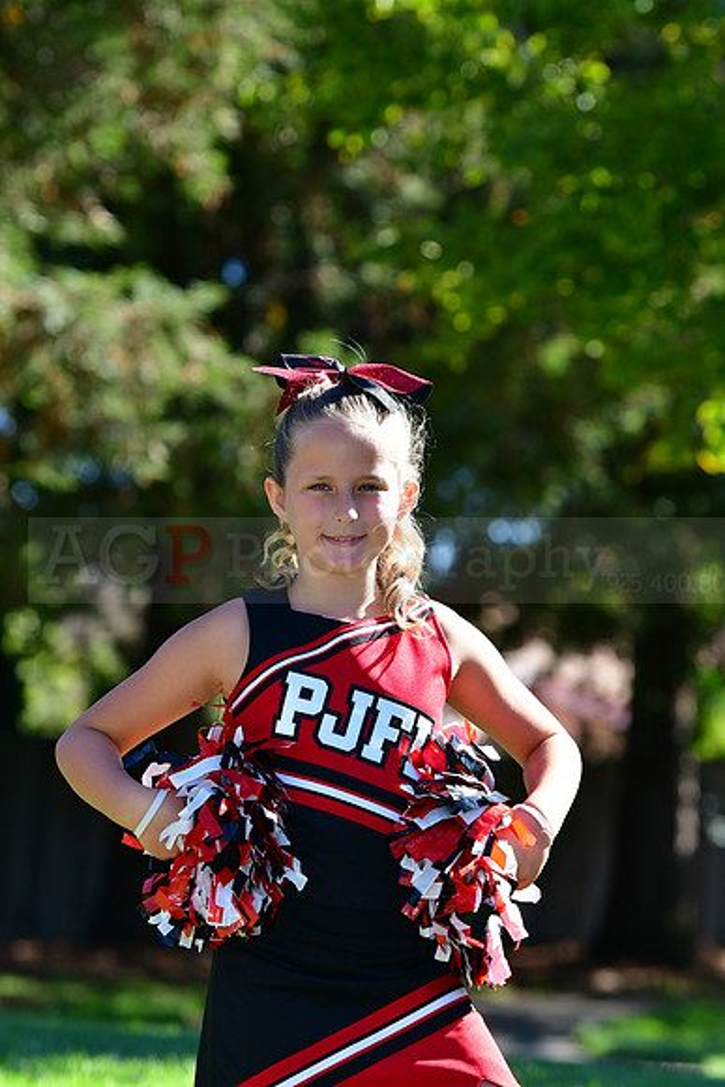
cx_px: 362
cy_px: 544
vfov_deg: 10.2
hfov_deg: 6.8
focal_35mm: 202
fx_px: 6113
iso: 400
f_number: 4.5
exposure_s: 1/800
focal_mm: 135
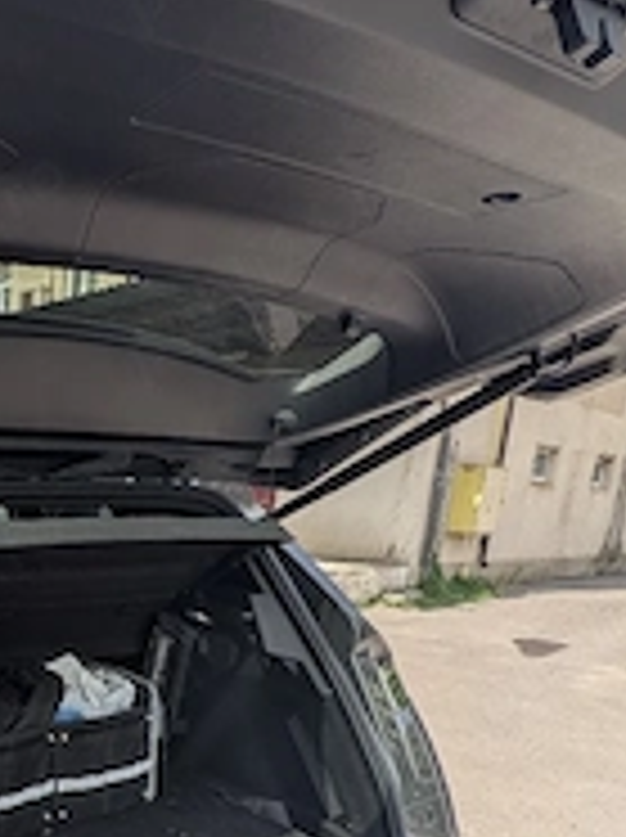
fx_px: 677
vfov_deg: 58.6
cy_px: 670
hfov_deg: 43.1
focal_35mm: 28
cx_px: 9
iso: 29
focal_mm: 1.54
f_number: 2.2
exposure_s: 1/435
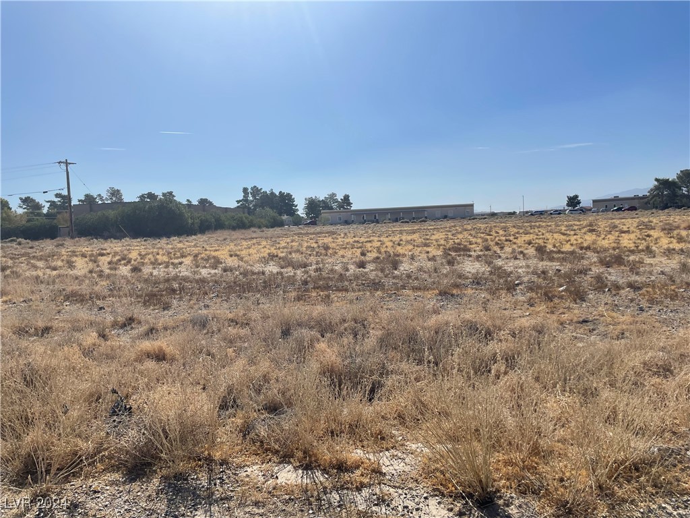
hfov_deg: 67.3
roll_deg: +3.1
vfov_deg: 53.1
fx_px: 518
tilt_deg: -2.4
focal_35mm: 26
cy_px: 259
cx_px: 345
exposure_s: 1/8403
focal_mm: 4.2
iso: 32
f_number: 1.6
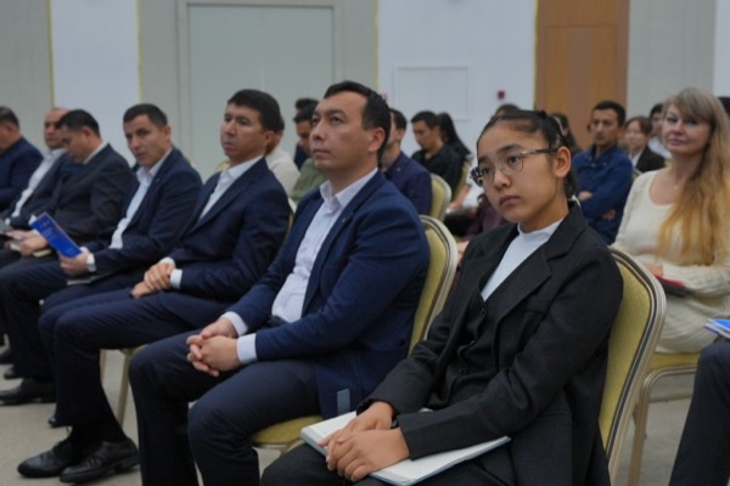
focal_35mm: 48
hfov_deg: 41.1
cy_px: 243
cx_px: 365
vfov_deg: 28.1
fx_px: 973
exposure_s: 1/125
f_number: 3.5
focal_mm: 32
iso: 500
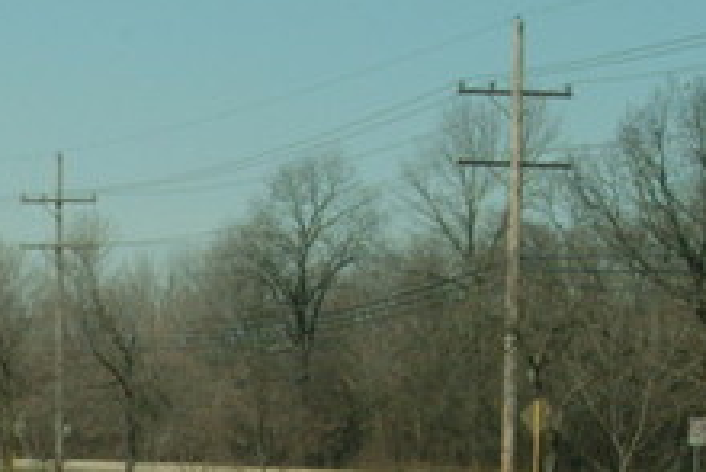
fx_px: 3395
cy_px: 682
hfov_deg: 11.7
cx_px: -103
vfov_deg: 7.8
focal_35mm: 173
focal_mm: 28
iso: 400
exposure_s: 1/350
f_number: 9.5
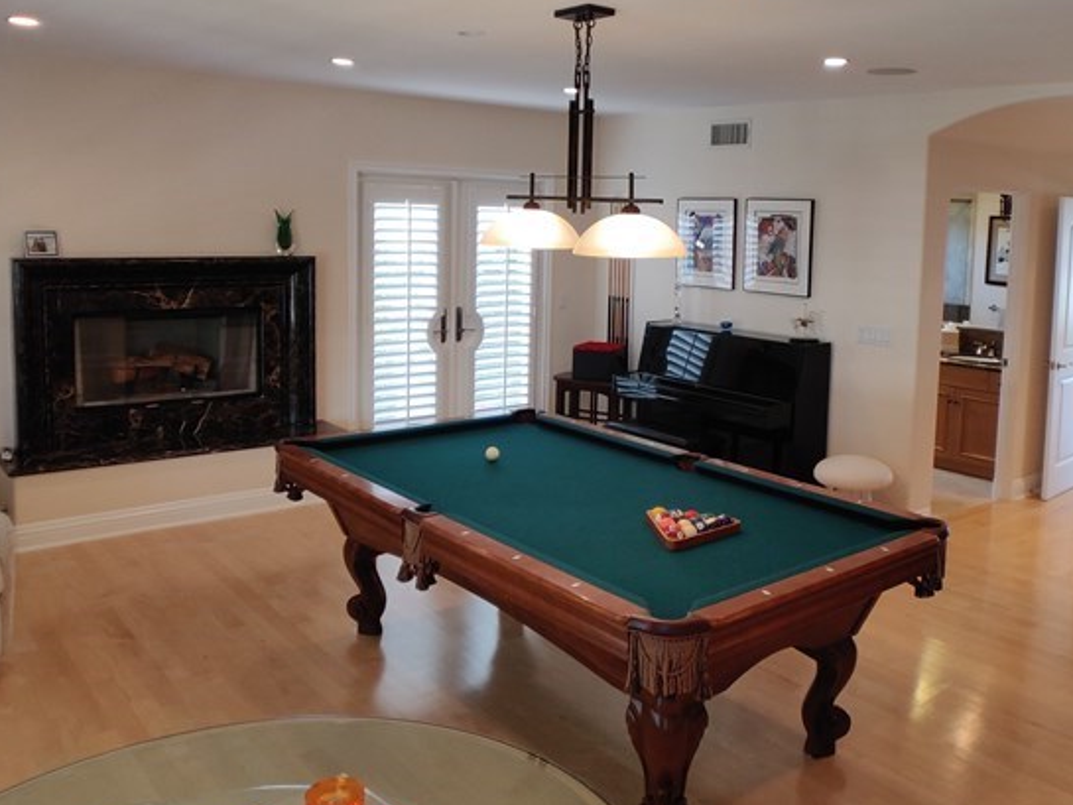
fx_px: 1457
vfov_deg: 30.8
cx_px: 669
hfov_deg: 40.2
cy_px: 325
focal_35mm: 47
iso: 250
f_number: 1.7
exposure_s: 1/50
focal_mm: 4.25
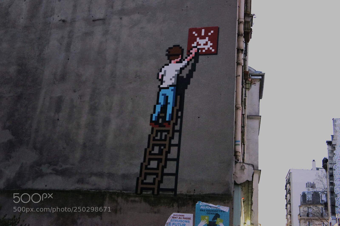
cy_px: 113
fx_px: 439
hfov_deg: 42.3
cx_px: 170
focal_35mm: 46
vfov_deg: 28.9
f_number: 4.5
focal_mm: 31
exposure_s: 1/125
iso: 6400
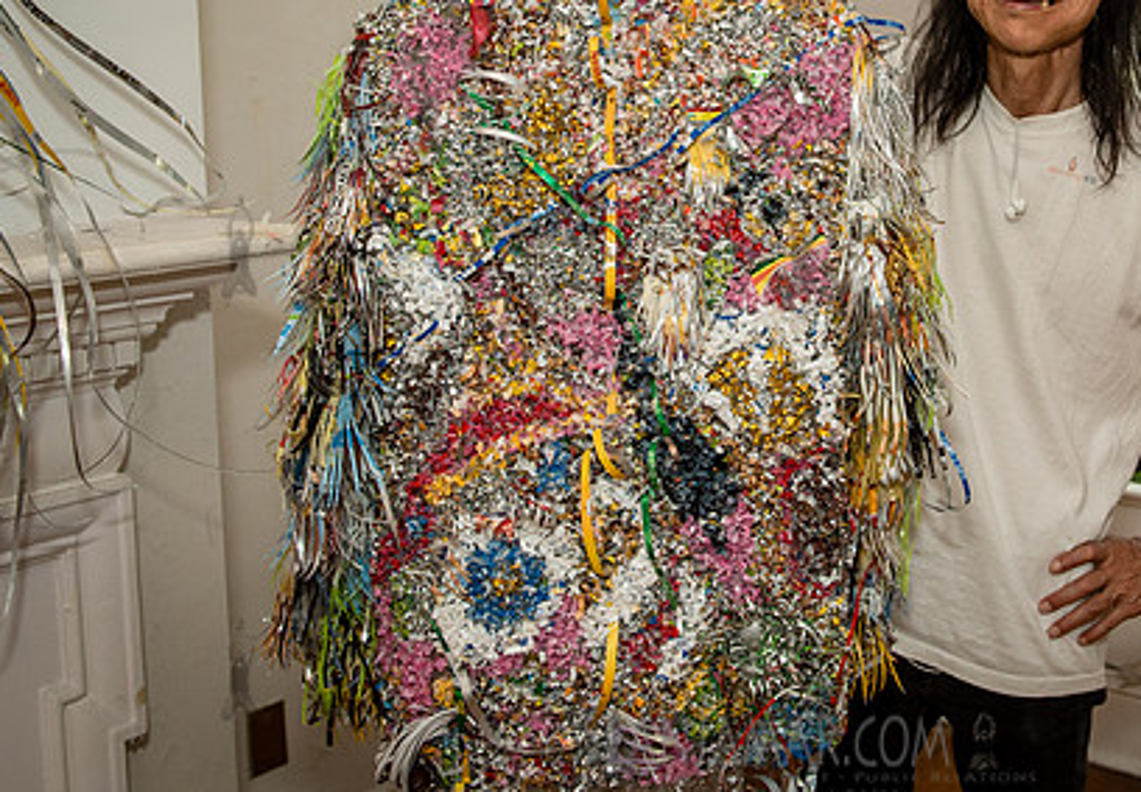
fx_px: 1508
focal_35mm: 47
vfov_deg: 29.0
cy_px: 197
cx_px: 819
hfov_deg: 40.6
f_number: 4.5
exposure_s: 1/200
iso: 800
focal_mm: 28
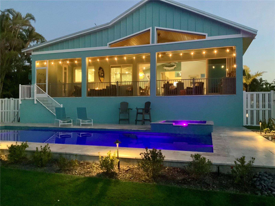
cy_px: 103
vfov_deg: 48.2
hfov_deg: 61.7
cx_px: 138
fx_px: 230
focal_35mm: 29
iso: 500
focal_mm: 3
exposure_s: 1/24
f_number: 1.8
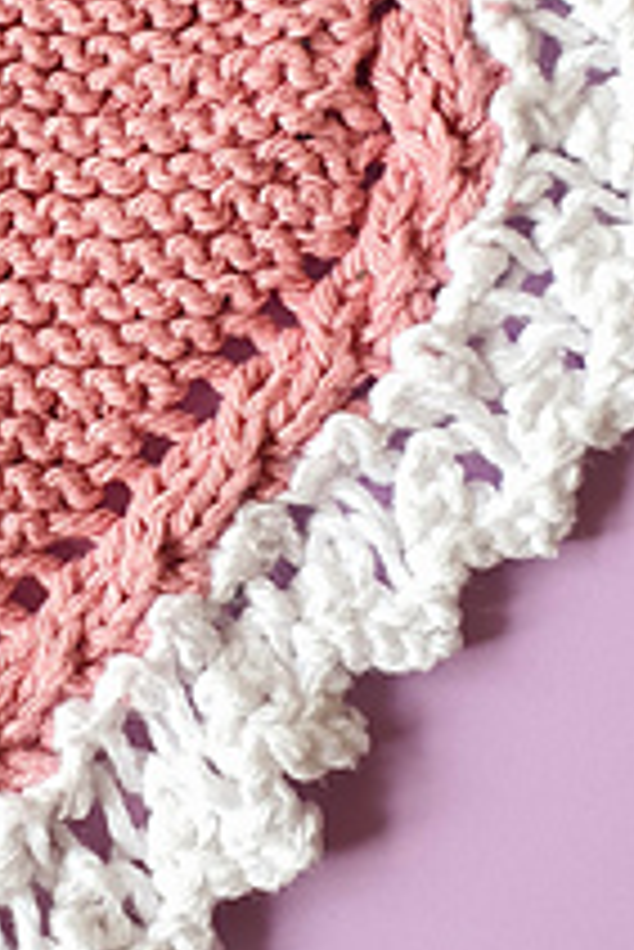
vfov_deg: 24.4
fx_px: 2162
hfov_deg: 16.0
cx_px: -153
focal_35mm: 82
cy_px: 203
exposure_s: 1/100
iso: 125
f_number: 2.4
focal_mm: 4.3
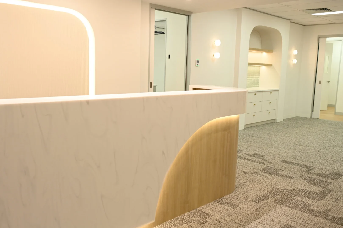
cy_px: 114
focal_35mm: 35
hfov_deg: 54.4
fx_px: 333
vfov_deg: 37.9
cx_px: 172
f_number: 4.5
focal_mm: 35
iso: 1000
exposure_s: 1/125
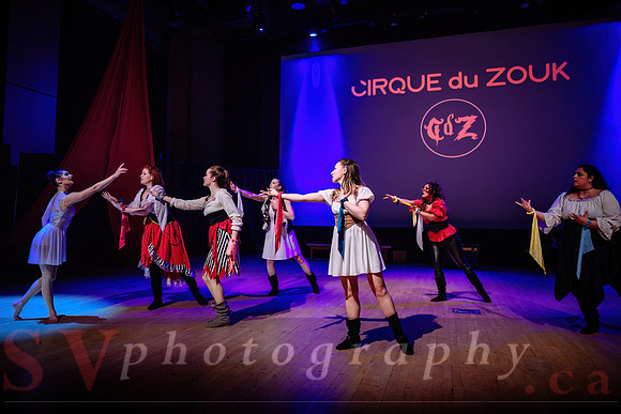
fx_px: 443
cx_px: 289
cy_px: 193
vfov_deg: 50.1
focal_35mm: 26
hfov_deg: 70.0
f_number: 2.8
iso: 1600
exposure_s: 1/125
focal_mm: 24
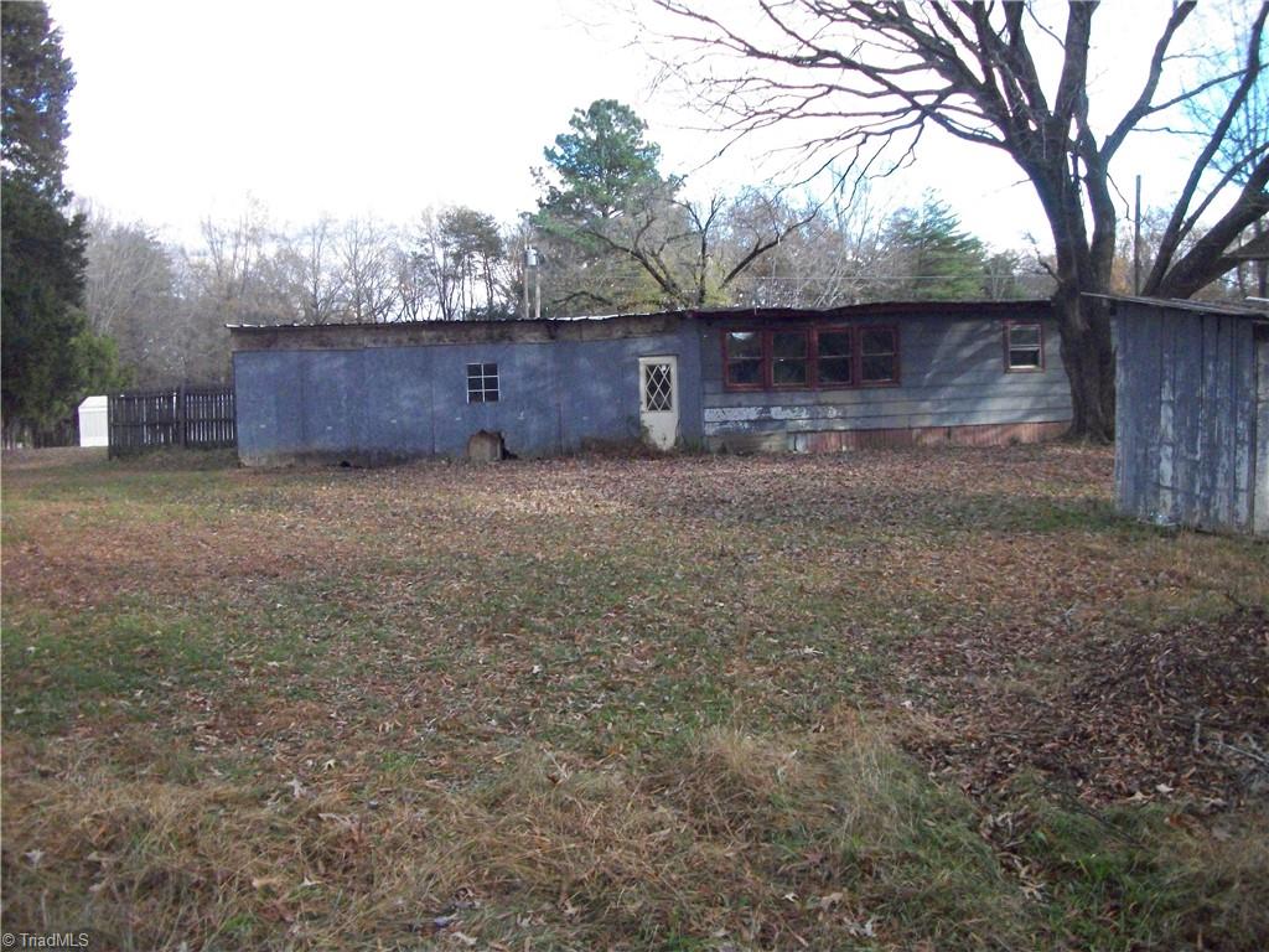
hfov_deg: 56.8
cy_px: 476
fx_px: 1173
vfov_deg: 44.2
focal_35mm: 32
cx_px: 634
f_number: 2.9
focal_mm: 5.7
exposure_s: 1/500
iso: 462
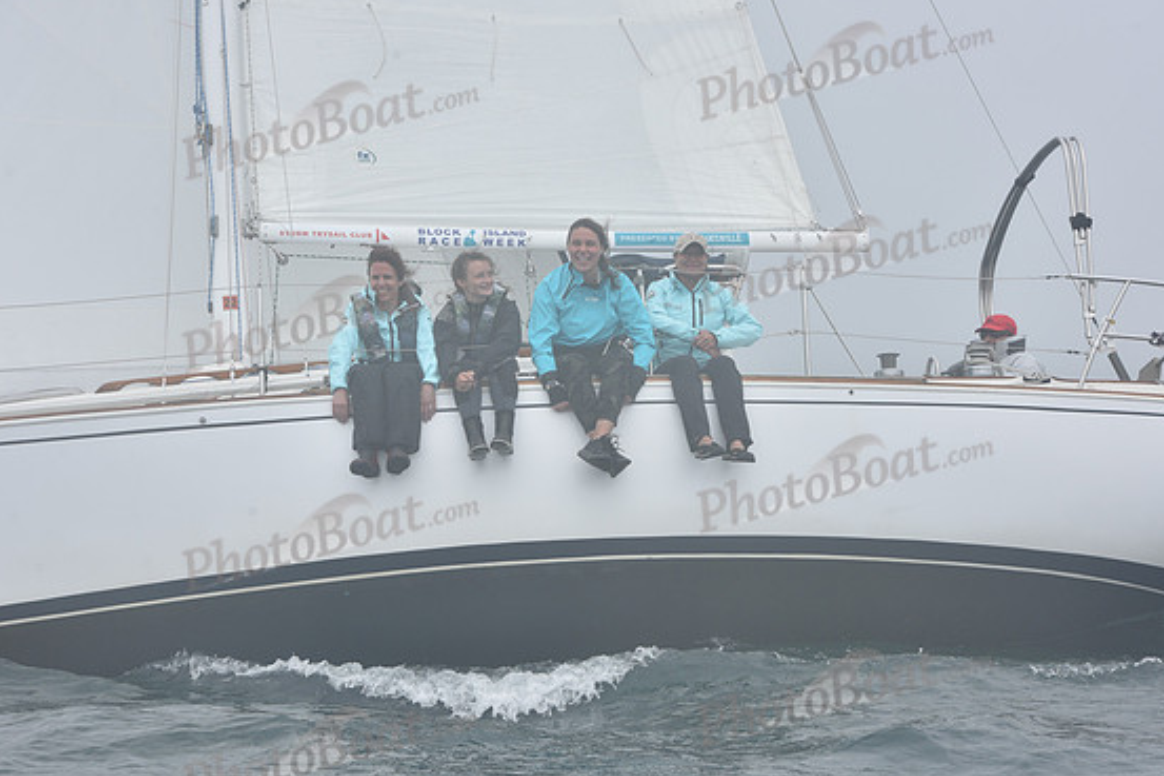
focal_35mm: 107
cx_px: 589
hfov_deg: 19.1
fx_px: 3460
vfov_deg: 12.8
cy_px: 399
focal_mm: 102
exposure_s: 1/800
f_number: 9
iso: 250
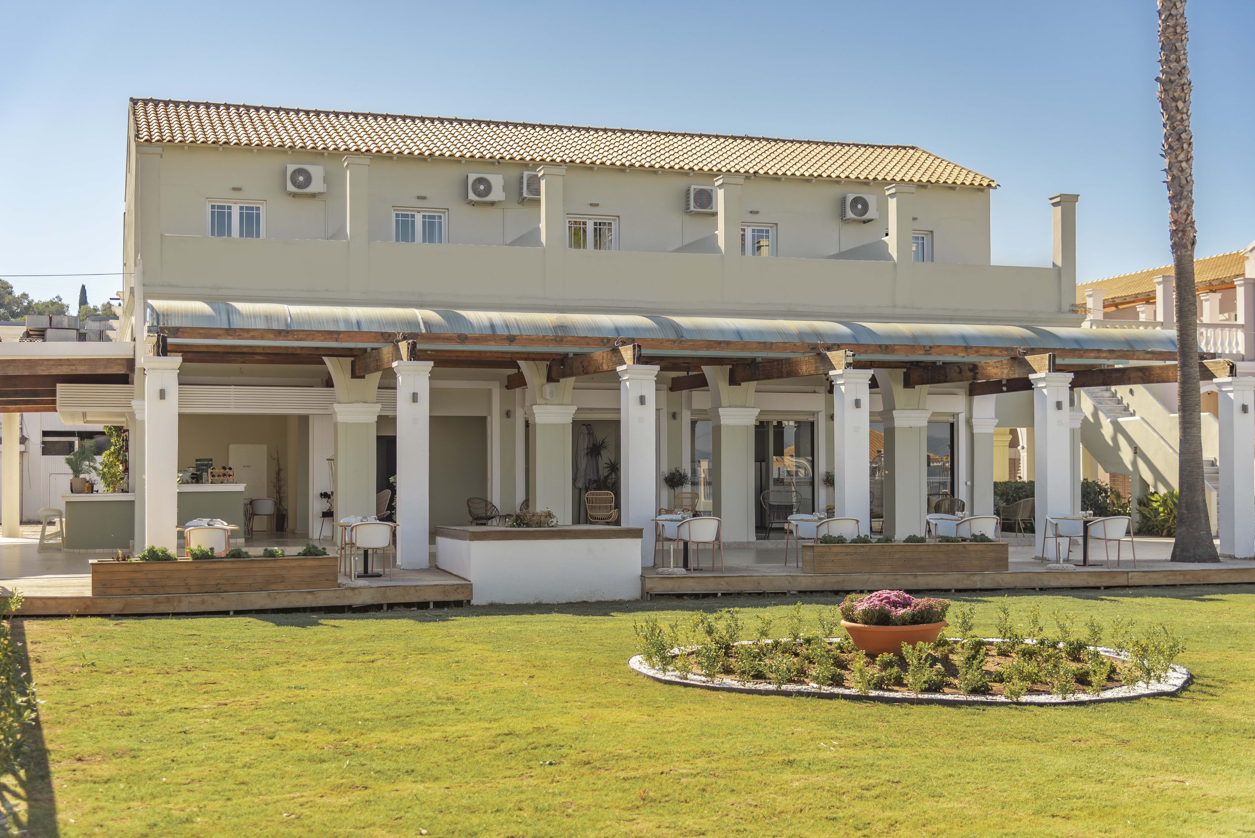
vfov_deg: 28.1
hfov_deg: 41.1
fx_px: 1674
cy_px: 419
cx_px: 628
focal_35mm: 48
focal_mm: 48
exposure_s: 1/1000
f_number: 4
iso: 100
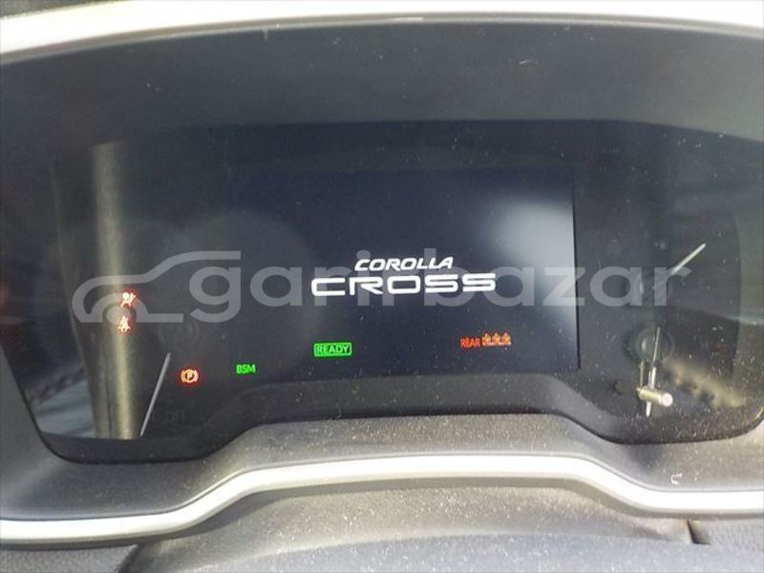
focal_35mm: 30
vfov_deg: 46.8
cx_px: 382
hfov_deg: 60.0
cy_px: 286
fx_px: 662
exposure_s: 1/13
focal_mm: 4.1
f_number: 3.3
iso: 400
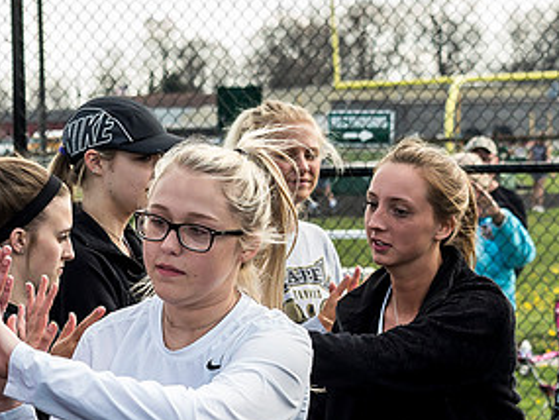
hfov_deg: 8.6
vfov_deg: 6.5
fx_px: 3716
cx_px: 222
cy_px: 309
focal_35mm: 230
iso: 200
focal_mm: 40
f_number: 4
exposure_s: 1/640
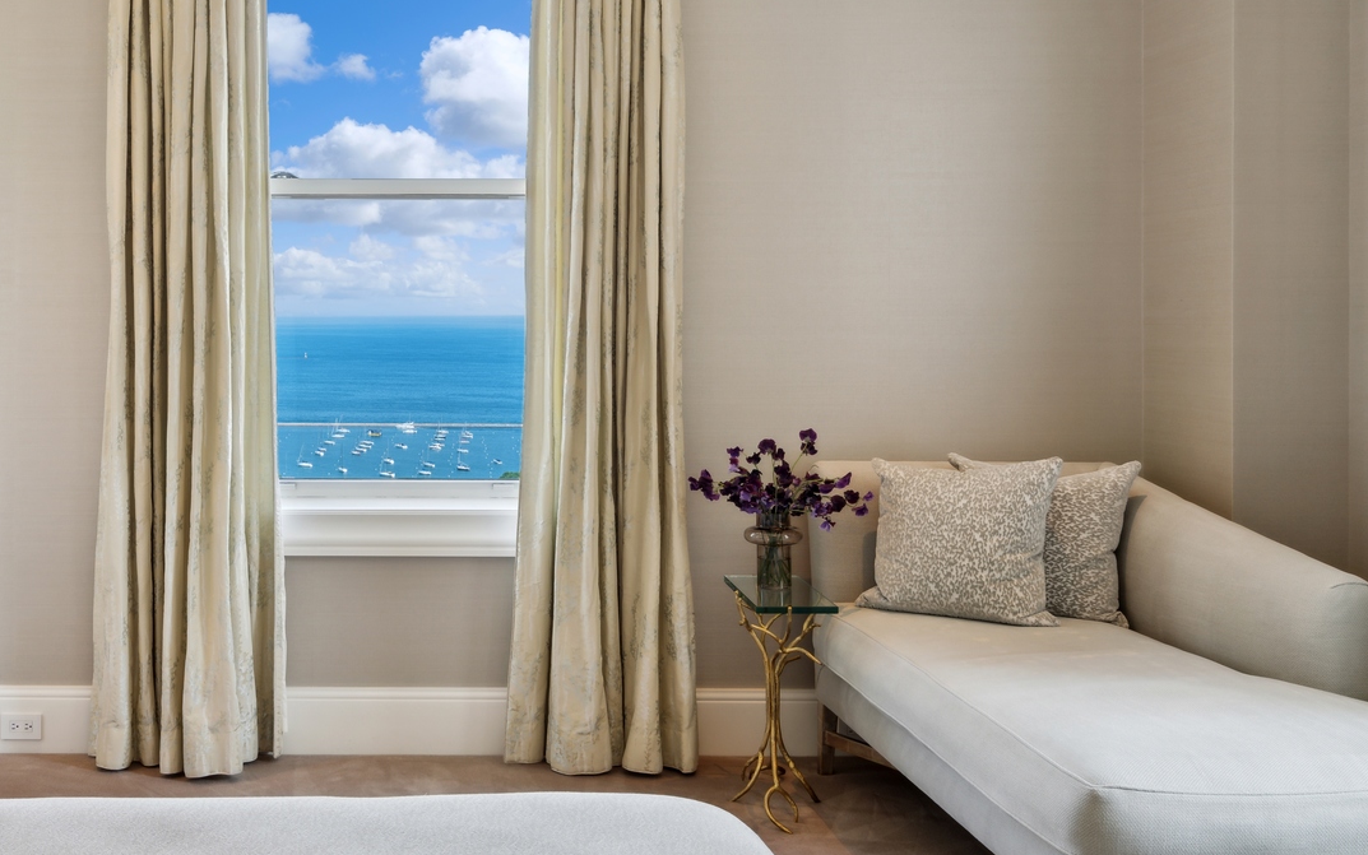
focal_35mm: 40
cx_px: 412
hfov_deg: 48.1
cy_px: 324
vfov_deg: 31.9
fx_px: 1492
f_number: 7.1
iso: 320
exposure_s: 1/80
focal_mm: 26
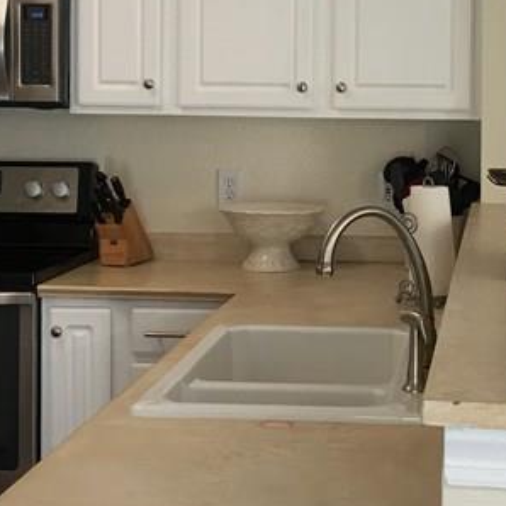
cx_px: 368
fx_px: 1455
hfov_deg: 19.6
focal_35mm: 88
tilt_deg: -3.0
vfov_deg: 19.6
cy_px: 117
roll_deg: -1.3
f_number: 2.2
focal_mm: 4.15
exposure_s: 1/15
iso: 32
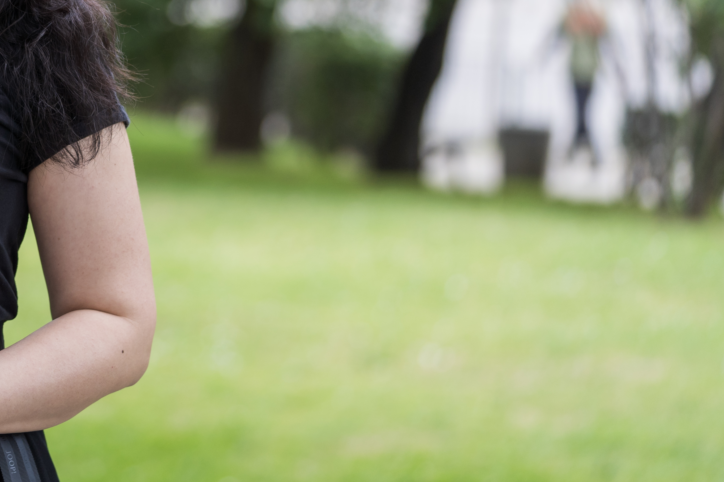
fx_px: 3982
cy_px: 72
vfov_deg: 6.9
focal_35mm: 198
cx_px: -66
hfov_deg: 10.3
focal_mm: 90
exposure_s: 1/30
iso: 400
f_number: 2.8
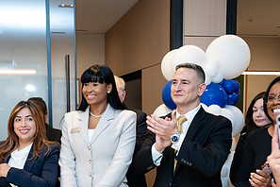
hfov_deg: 37.3
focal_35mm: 53
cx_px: 107
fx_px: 412
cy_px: 145
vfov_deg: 25.2
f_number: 3.2
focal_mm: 27
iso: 400
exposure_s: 1/160
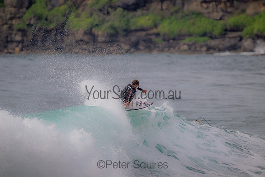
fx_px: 5890
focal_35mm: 800
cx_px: 132
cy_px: 88
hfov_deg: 2.6
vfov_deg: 1.7
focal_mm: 800
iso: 1250
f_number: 11
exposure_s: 1/2000
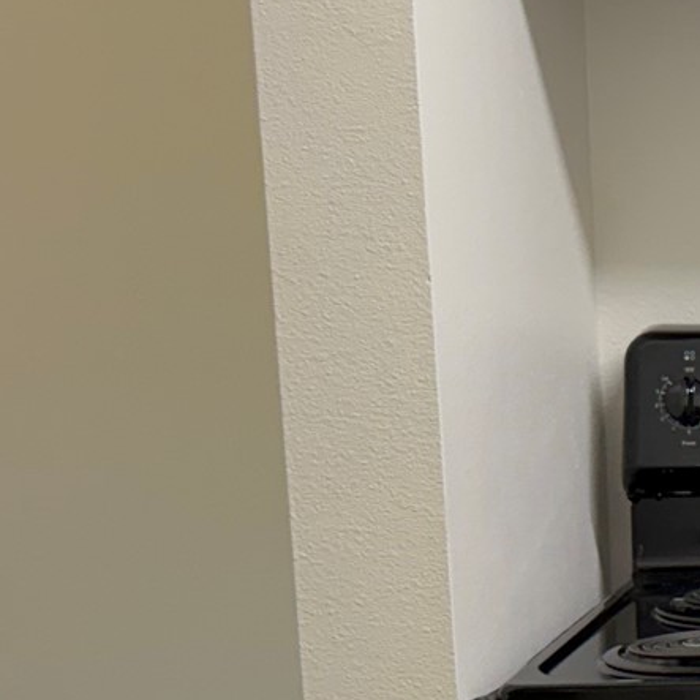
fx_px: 2242
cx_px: 1530
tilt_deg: -9.3
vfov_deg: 17.6
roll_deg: -0.3
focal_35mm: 98
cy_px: 539
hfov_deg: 14.0
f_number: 1.78
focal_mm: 6.76
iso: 160
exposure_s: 1/120
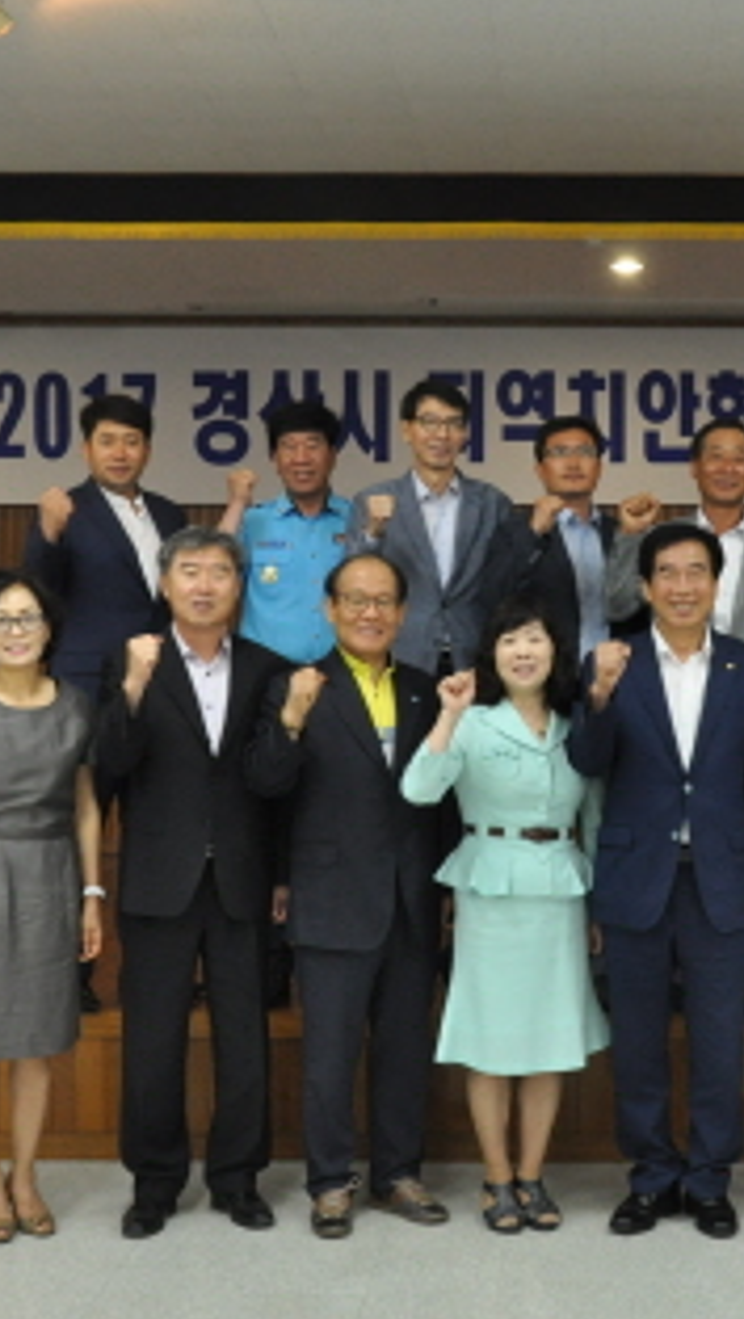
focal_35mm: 55
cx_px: 588
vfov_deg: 37.8
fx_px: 1926
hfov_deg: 21.6
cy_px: 681
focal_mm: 22
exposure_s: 1/60
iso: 1250
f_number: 6.3
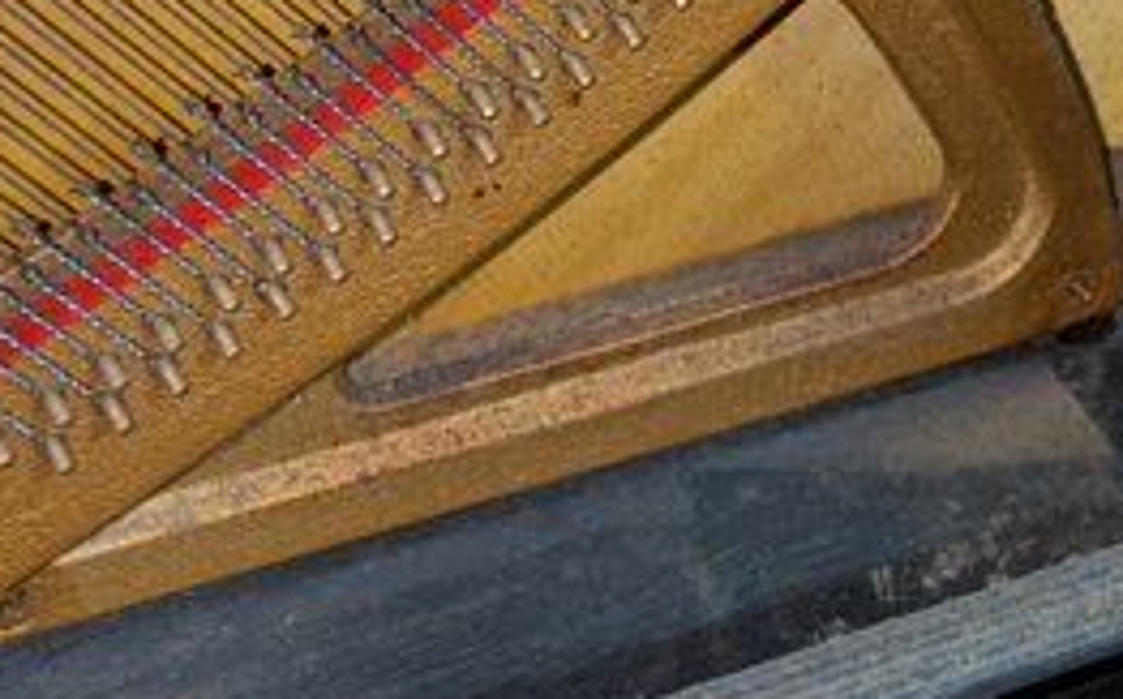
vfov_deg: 15.5
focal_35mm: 73
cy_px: -523
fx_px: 2231
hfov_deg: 28.0
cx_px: 804
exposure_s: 1/25
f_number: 1.89
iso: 248
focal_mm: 5.43
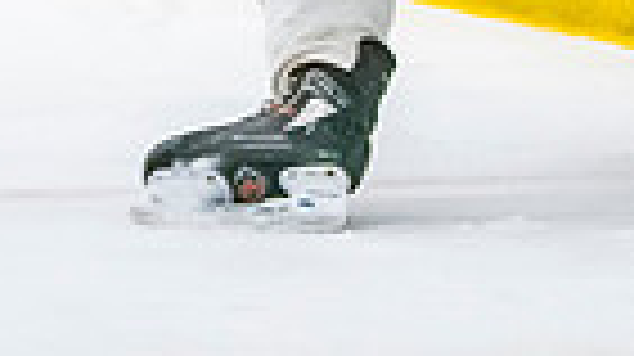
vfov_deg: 1.7
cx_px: 681
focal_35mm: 719
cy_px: -515
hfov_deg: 3.0
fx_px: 12076
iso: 2500
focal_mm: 80
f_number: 2.8
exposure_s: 1/640
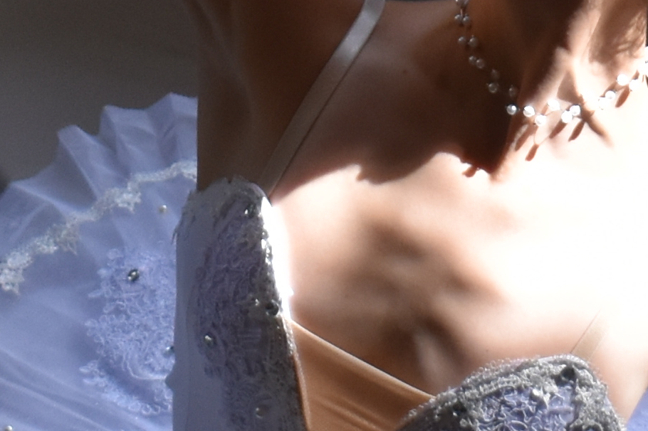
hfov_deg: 4.6
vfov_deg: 3.1
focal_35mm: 445
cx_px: 663
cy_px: 185
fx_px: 8012
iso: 500
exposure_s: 1/250
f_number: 5
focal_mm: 45
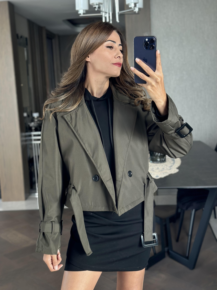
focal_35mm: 48
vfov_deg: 39.7
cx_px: 108
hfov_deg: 30.3
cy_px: 145
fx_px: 401
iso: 125
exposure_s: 1/94
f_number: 1.78
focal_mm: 6.86
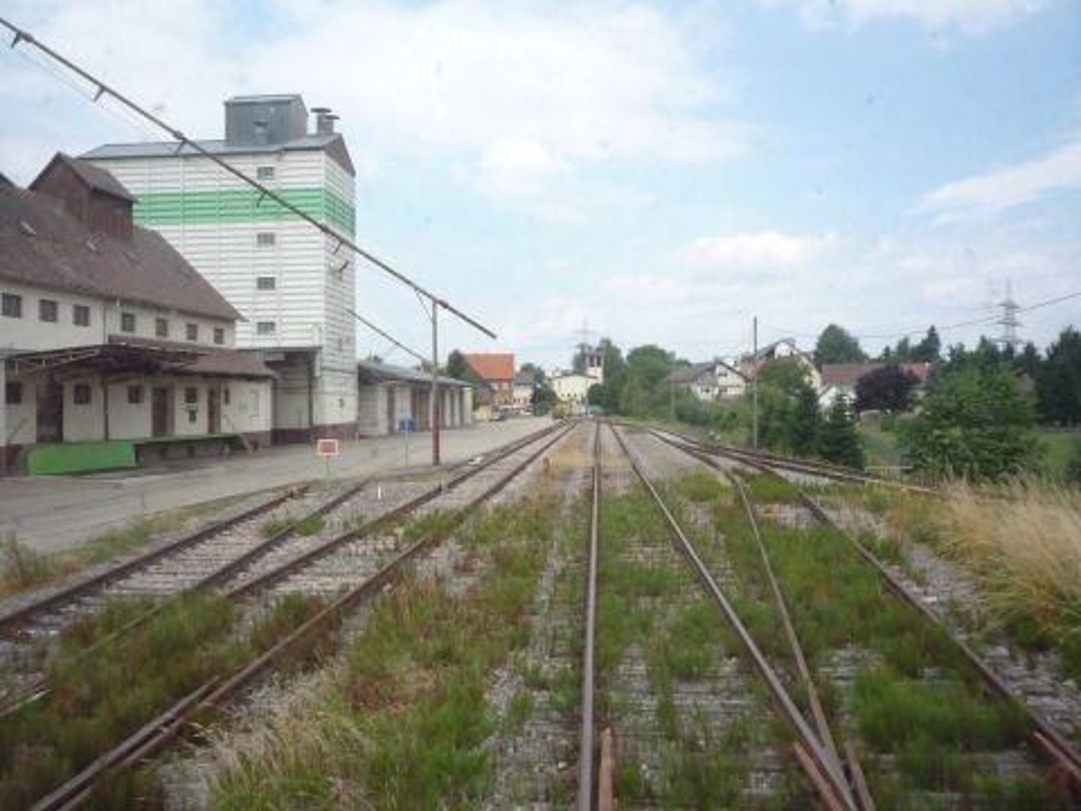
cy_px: 406
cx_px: 540
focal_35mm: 32
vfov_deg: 44.2
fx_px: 999
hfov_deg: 56.8
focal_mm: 5.2
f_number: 4.5
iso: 100
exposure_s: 1/400
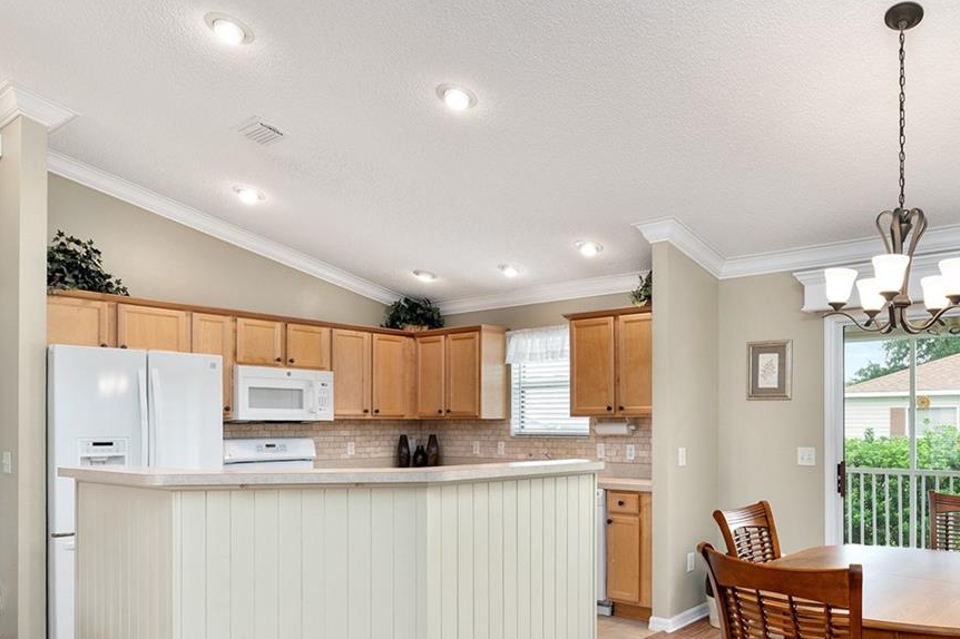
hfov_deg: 67.9
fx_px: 693
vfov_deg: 48.7
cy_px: 425
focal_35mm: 26
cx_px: 621
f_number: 7.1
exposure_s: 1/3
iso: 320
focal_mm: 14
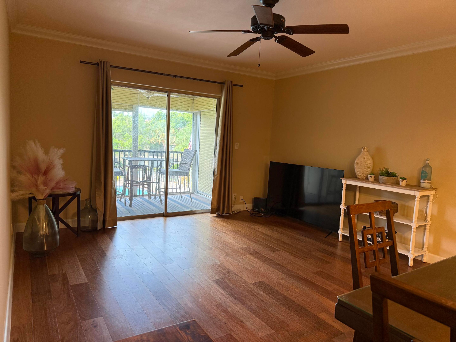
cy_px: 171
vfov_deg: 56.8
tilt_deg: -6.6
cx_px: 228
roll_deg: -2.8
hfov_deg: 71.6
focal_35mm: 24
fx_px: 316
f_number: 1.78
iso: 160
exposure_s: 1/60
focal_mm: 6.76
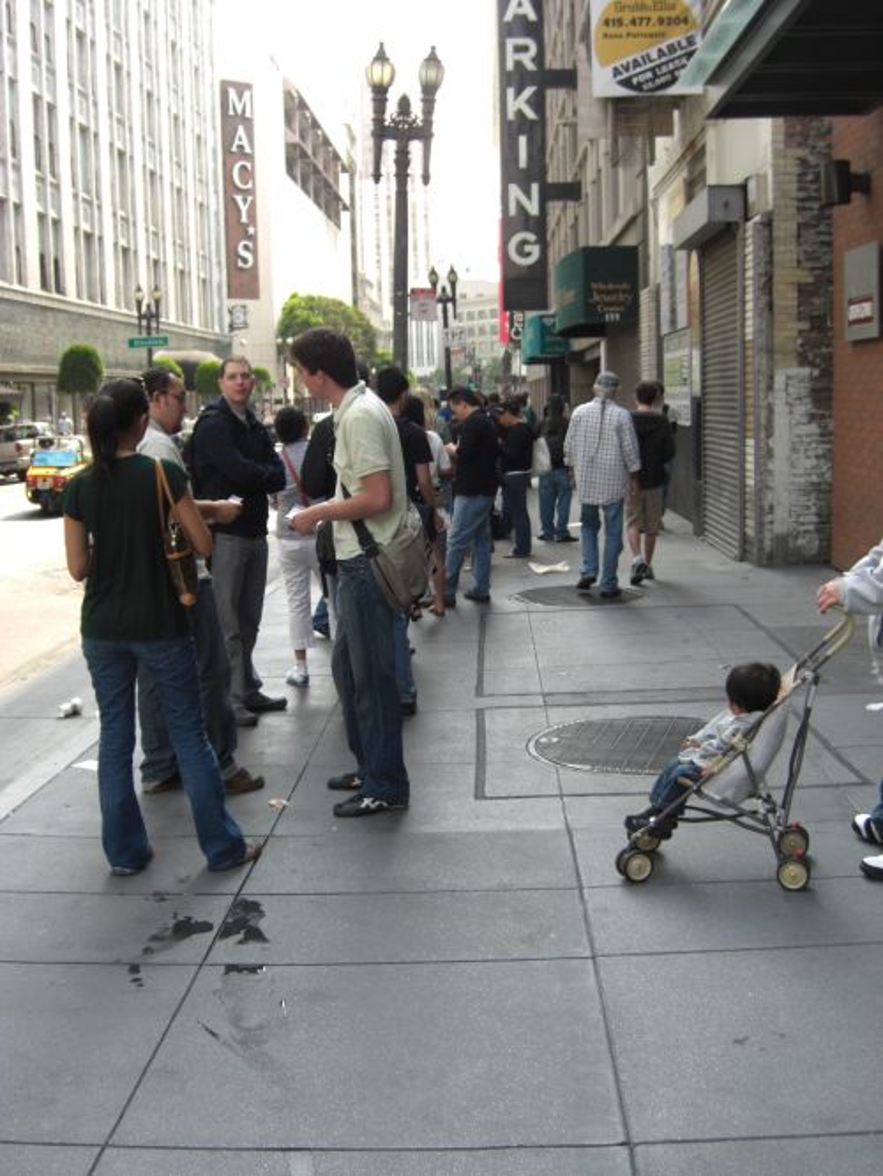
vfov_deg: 49.0
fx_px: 1292
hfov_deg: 37.7
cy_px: 588
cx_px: 442
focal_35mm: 38
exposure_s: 1/250
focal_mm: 7.9
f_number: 2.8
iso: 80
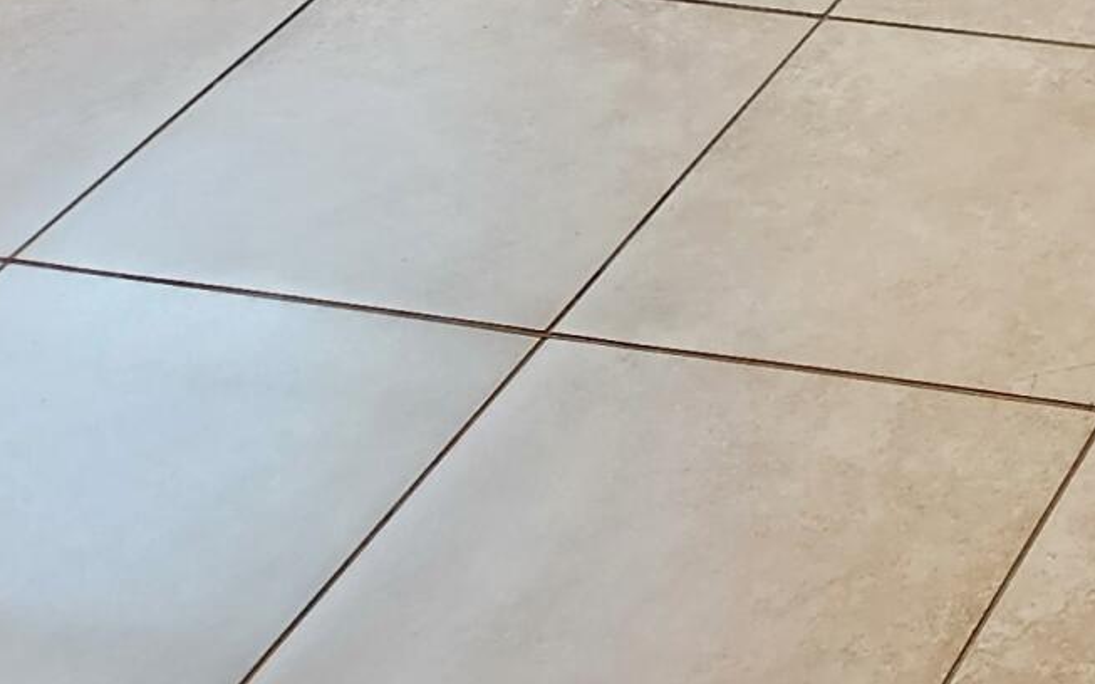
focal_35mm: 112
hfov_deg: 16.4
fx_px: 3342
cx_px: 1803
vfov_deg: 10.4
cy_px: -862
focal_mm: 5.4
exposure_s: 1/120
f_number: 1.8
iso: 125
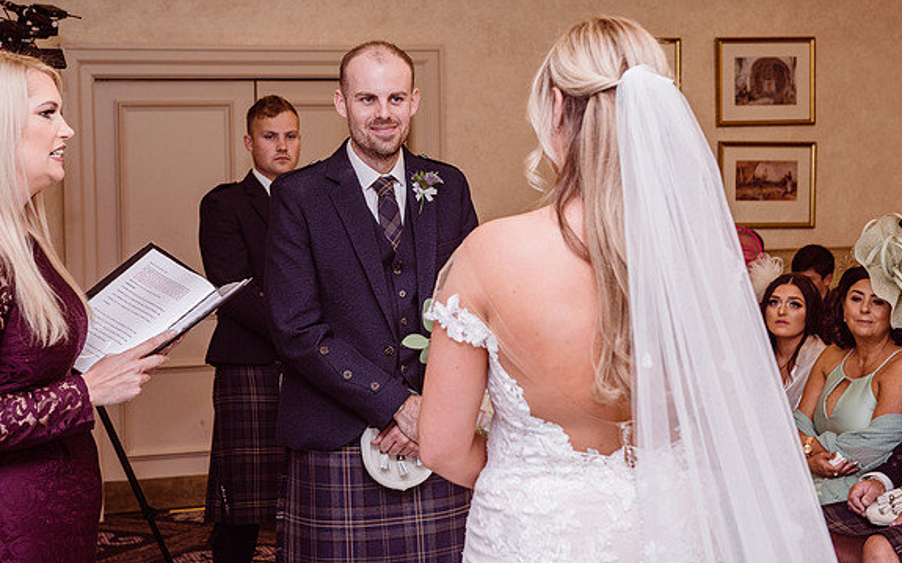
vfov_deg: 19.1
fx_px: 1671
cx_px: 423
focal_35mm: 68
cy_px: 210
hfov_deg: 30.2
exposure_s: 1/100
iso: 400
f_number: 5.6
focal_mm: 56
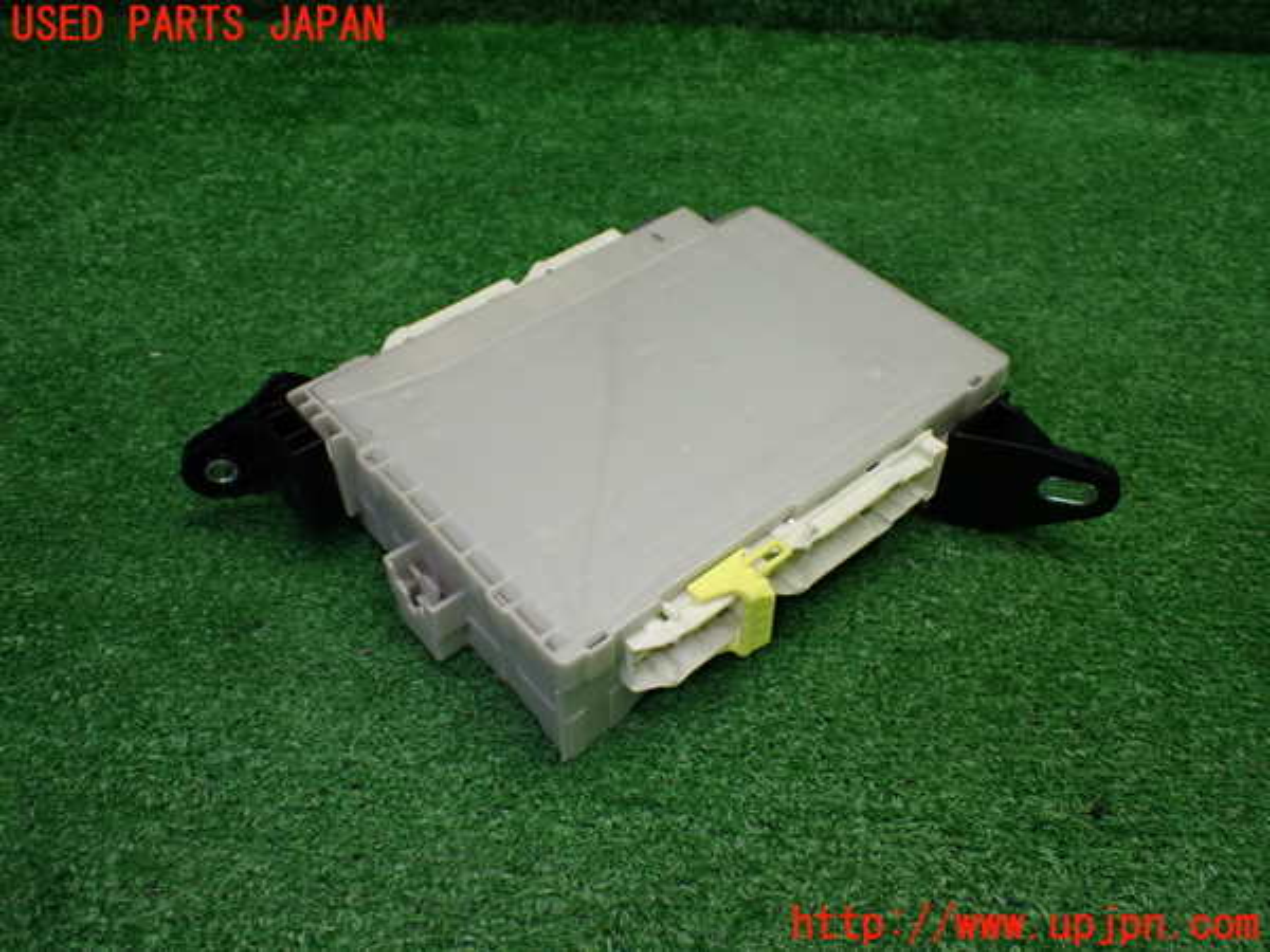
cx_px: 635
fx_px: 1101
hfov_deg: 60.0
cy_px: 476
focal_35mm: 30
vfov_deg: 46.8
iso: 250
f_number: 2.3
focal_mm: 5.4
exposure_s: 1/125
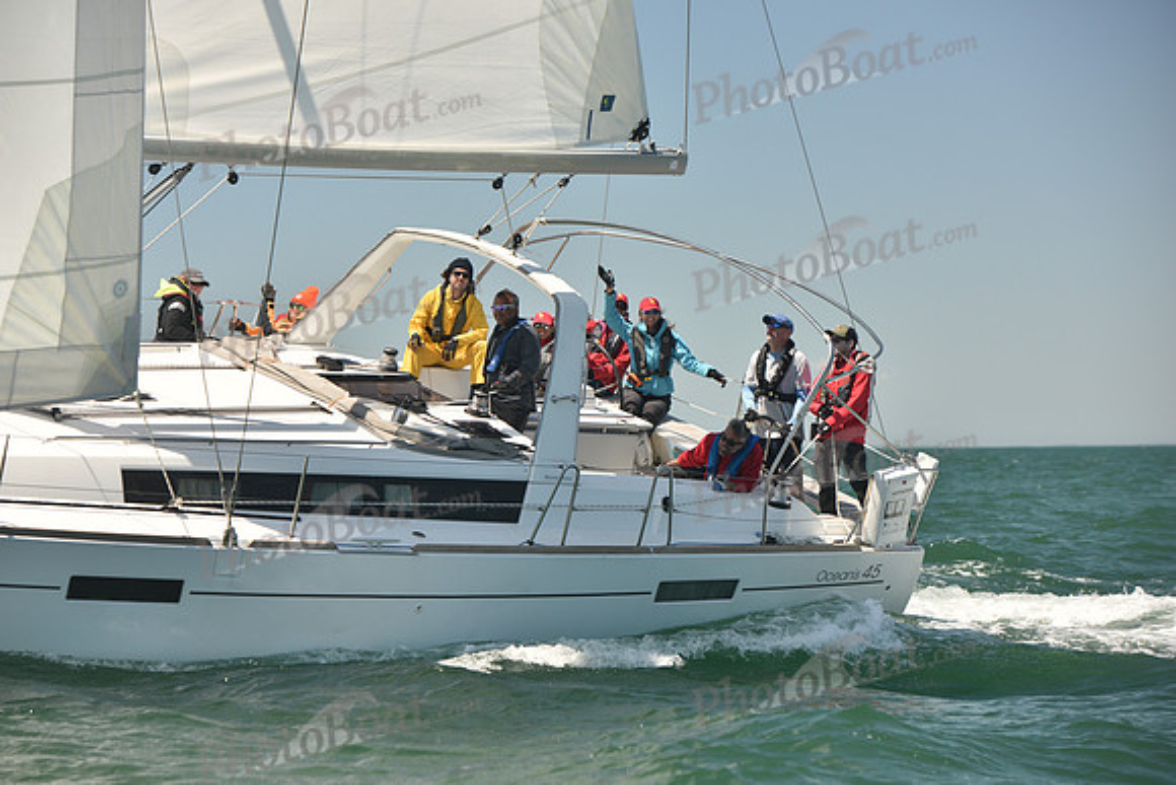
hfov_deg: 17.1
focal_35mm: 120
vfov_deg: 11.4
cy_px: 392
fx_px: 3921
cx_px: 588
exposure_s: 1/800
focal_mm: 120
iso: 250
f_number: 5
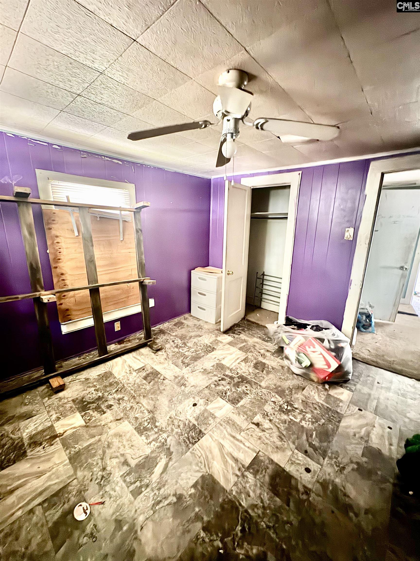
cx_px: 210
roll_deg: -2.3
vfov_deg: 102.1
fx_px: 226
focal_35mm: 14
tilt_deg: -15.1
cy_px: 280
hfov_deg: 85.7
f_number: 2.2
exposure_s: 1/8
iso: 1250
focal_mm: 2.22
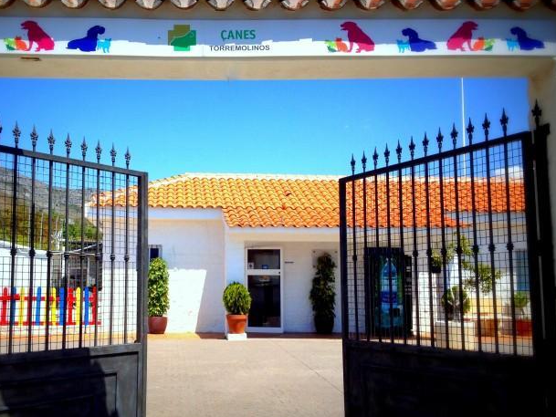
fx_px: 739
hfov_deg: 41.1
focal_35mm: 46
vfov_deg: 31.5
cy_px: 217
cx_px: 229
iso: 50
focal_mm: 4.28
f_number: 2.4
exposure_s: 1/1905
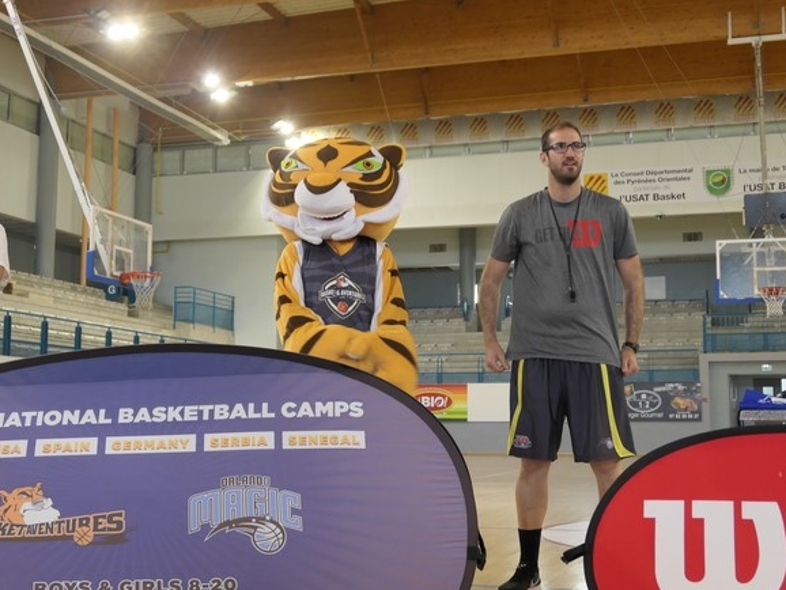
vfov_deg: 28.0
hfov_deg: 36.8
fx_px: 1181
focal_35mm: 52
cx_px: 366
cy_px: 277
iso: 640
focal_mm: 15.9
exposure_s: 1/100
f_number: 2.8
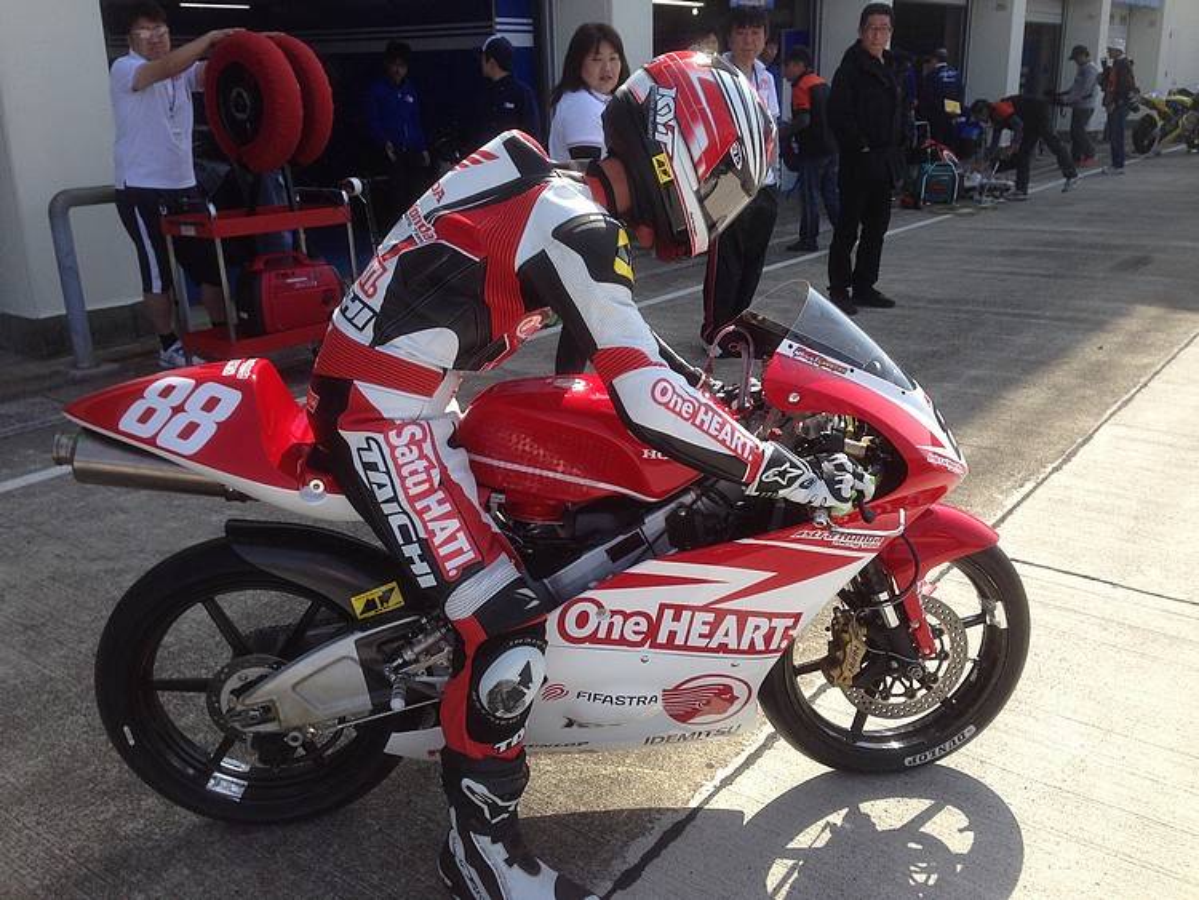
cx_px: 600
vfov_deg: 43.0
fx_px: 1143
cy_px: 450
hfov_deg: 55.3
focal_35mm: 33
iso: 50
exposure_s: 1/874
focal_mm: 4.12
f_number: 2.4
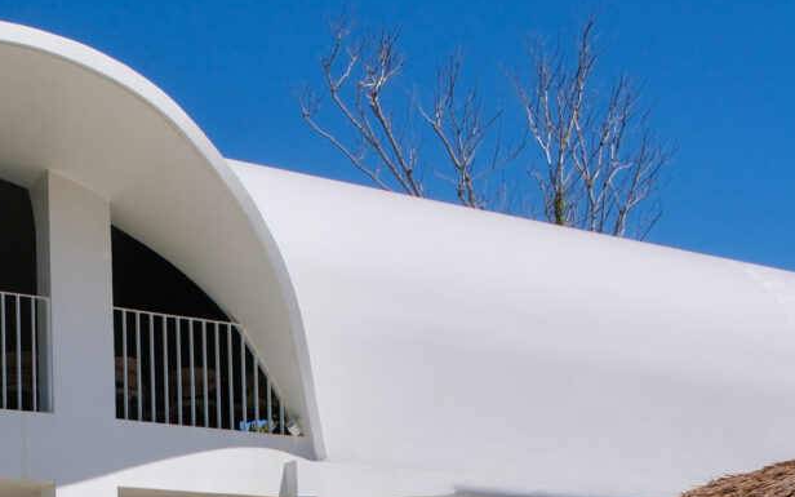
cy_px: 639
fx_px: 1452
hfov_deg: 29.9
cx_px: 163
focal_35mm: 67
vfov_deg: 18.2
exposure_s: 1/1600
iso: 320
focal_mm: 18
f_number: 7.1
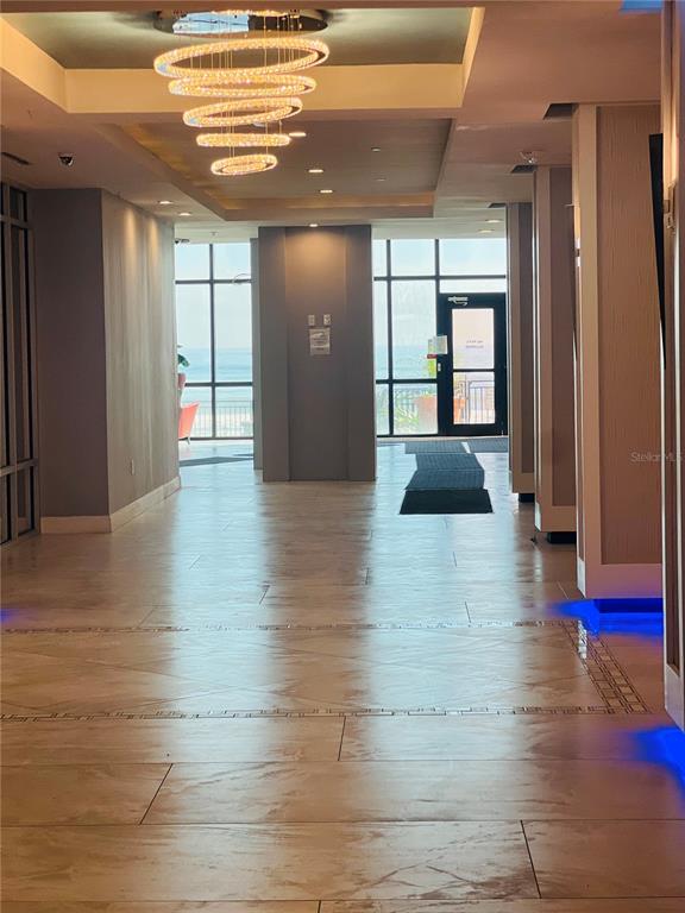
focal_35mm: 77
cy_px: 456
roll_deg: +0.7
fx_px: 2032
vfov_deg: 25.3
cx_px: 342
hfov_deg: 19.1
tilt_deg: -1.7
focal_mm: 9
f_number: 2.8
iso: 64
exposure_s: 1/120
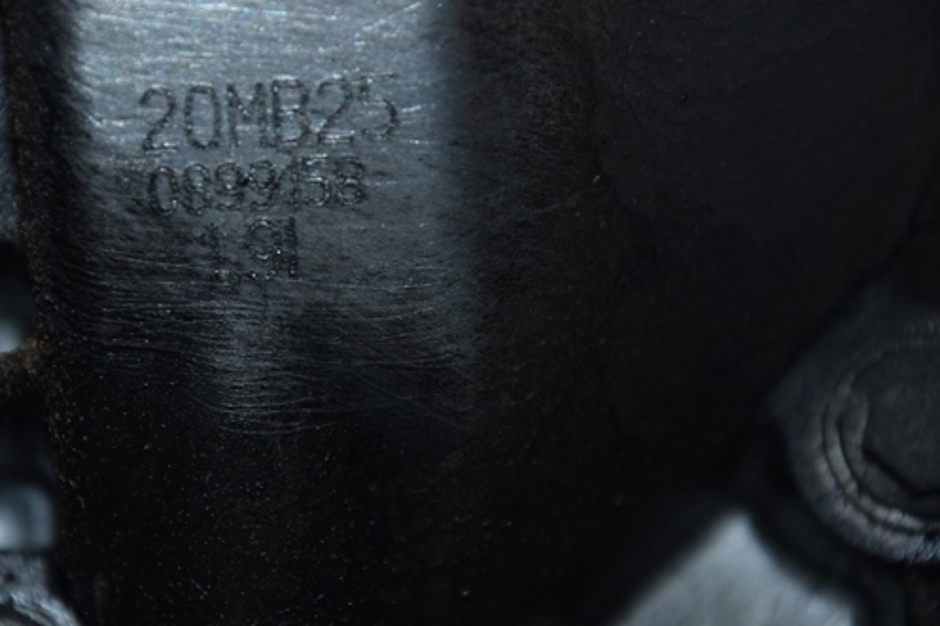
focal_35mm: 203
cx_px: 348
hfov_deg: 10.2
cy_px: 357
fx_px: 5289
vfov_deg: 6.8
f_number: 5.6
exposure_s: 1/60
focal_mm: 105
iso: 800
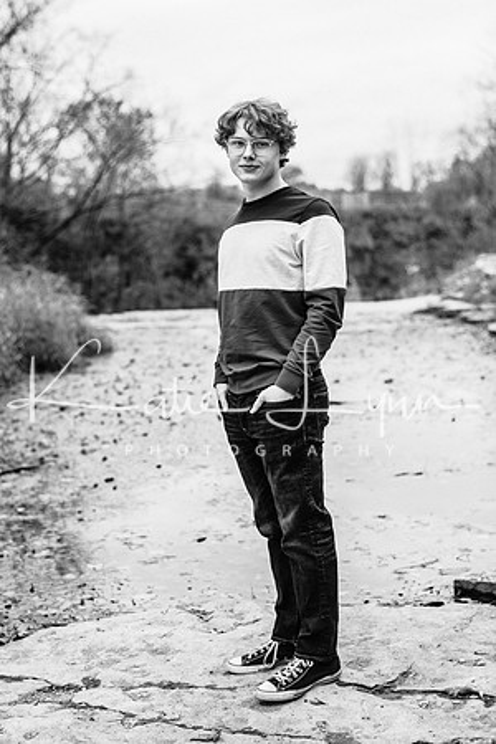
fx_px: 1199
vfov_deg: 34.5
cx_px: 248
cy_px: 372
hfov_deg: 23.4
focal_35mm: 58
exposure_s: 1/500
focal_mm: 58
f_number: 2.8
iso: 250
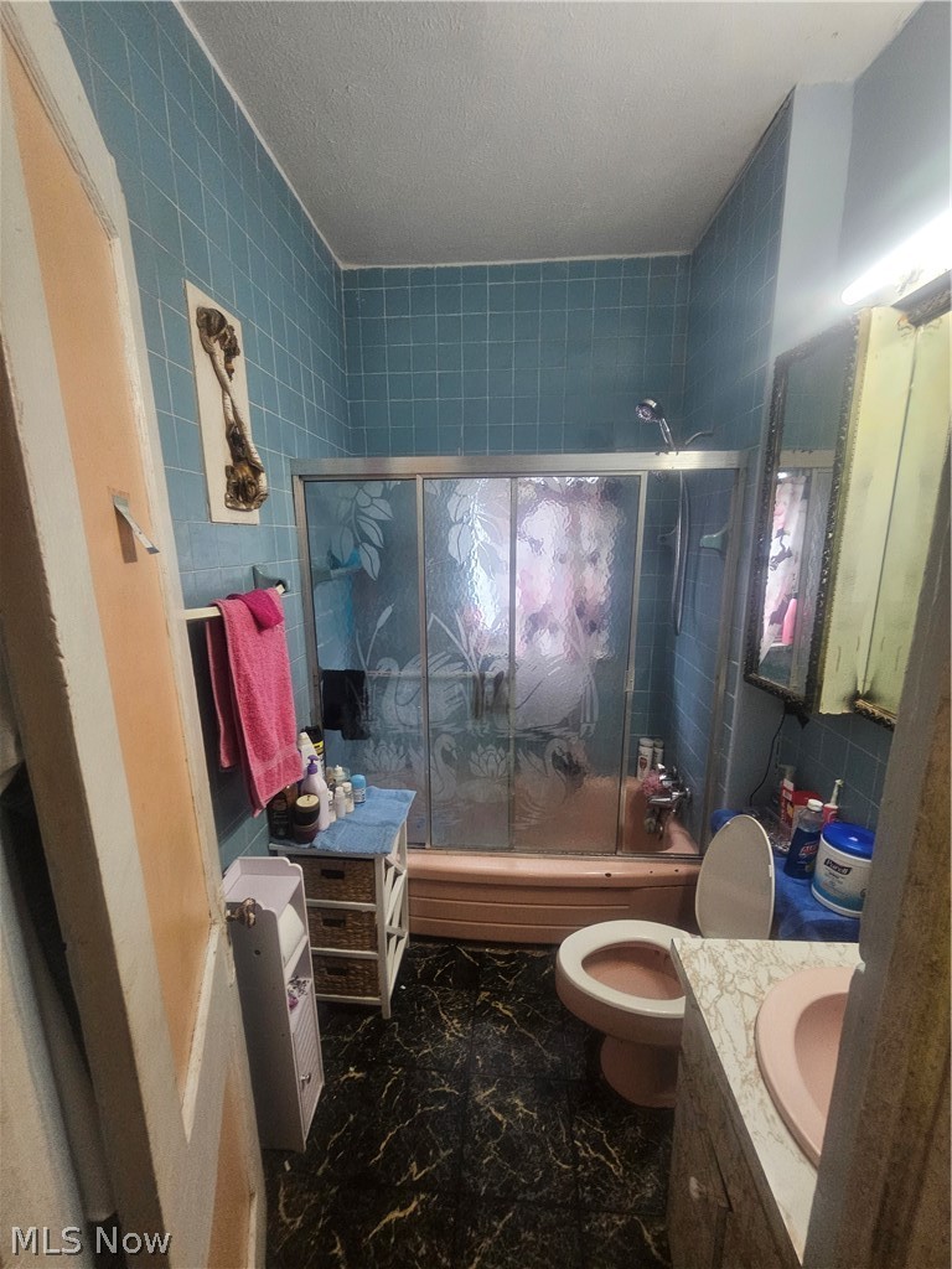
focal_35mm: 13
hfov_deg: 89.9
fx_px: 477
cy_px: 634
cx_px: 476
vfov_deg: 106.2
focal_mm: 2.2
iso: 500
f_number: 2.2
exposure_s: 1/30
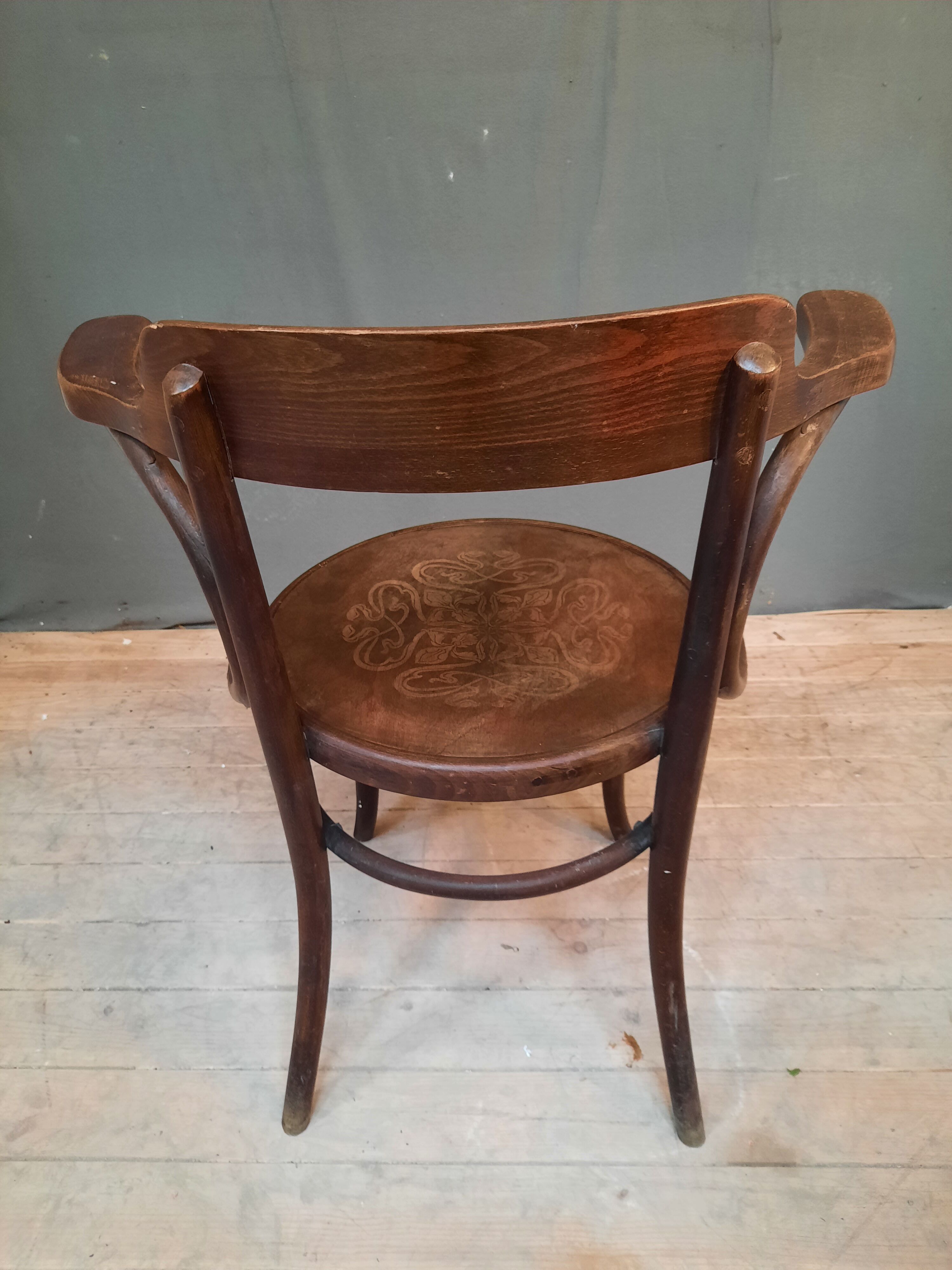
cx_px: 476
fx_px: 917
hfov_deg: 54.9
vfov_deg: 69.4
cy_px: 635
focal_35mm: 25
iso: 320
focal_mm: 4.6
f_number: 2
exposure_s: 1/33
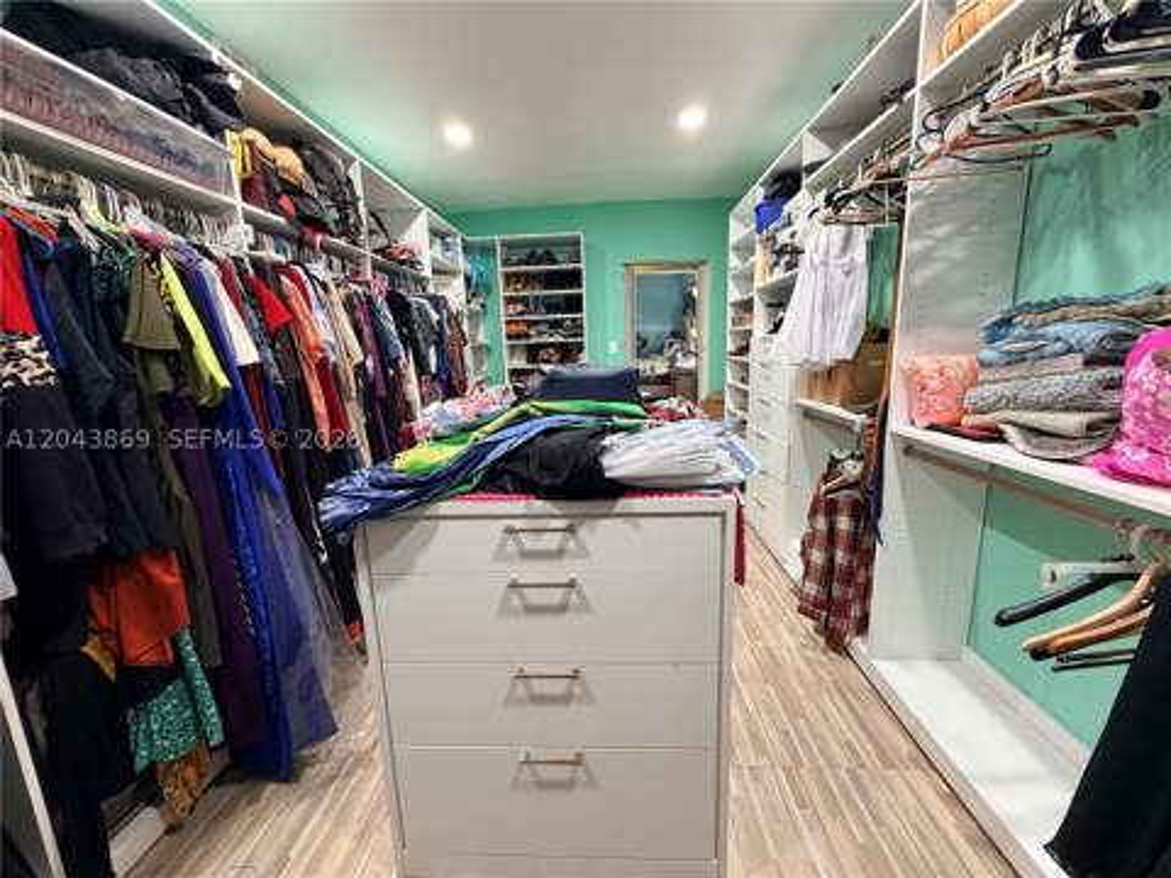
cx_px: 586
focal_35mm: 14
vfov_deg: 85.7
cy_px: 439
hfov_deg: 102.1
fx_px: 474
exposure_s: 1/60
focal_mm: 2.22
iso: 400
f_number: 2.2
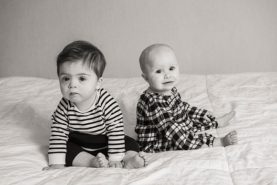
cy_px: 92
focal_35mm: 58
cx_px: 138
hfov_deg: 34.5
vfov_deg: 23.4
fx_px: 446
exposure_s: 1/200
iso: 400
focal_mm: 58
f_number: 5.6
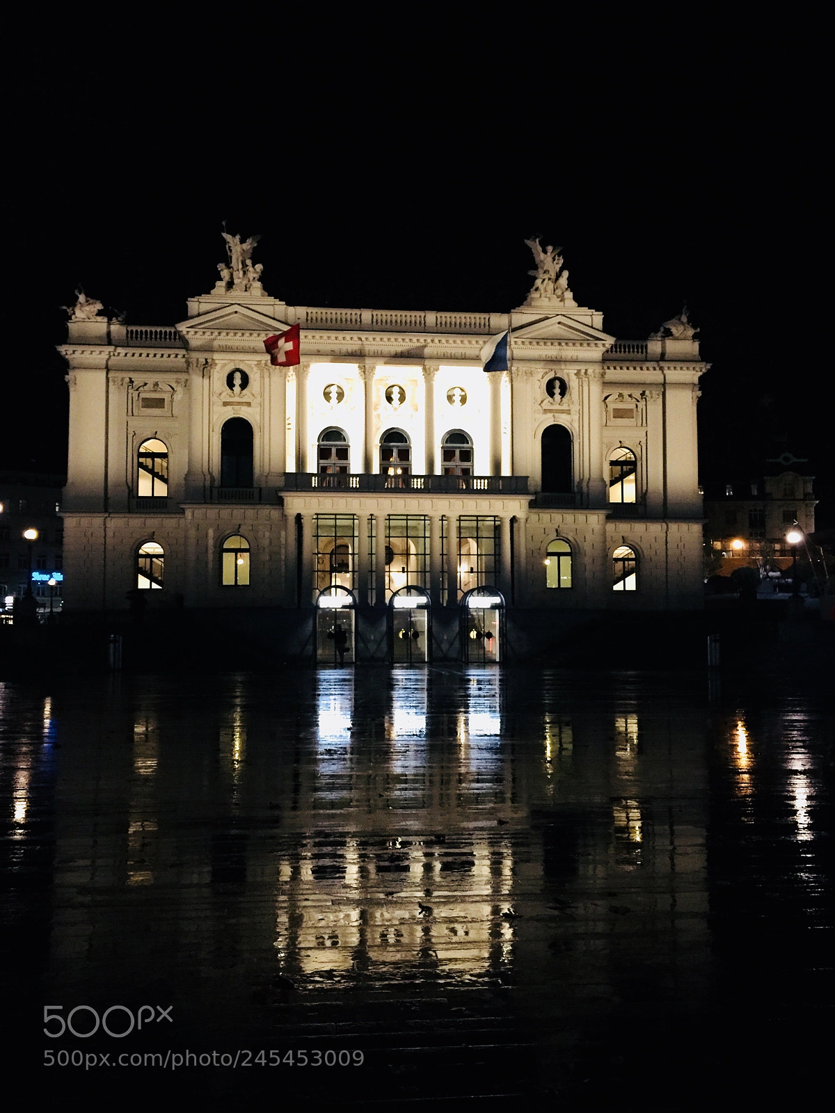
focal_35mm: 29
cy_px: 556
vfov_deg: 61.7
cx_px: 418
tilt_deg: +3.0
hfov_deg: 48.2
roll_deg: -0.4
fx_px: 933
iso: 400
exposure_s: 1/17
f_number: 2.2
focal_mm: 4.15
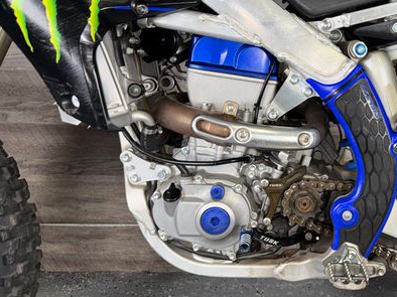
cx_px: 304
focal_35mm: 39
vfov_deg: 36.4
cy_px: 97
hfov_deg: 46.0
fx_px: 447
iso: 50
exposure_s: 1/31
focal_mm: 6.76
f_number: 1.78
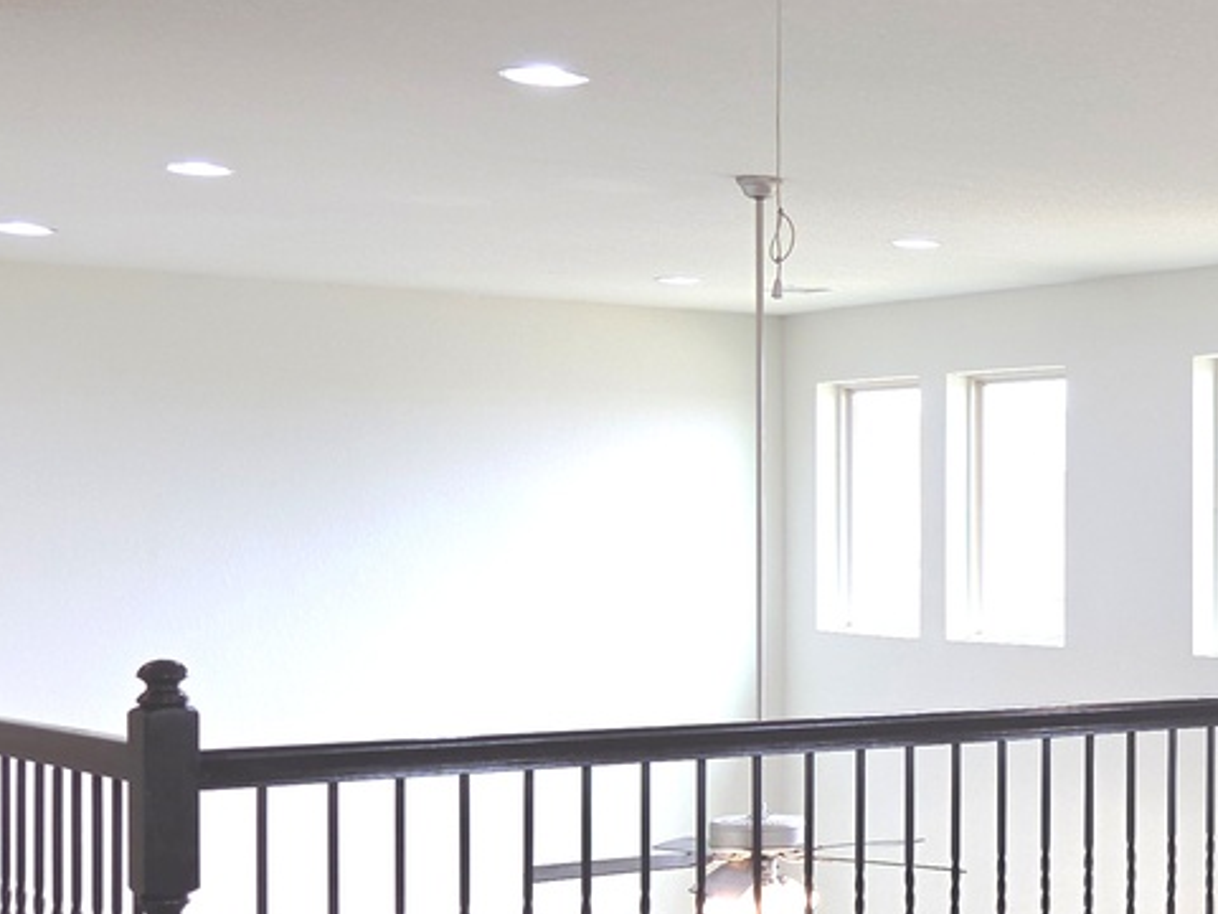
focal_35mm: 69
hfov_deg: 25.7
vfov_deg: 21.2
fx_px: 2428
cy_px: 619
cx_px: 1401
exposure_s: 1/60.2
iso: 32
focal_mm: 5.4
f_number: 1.8
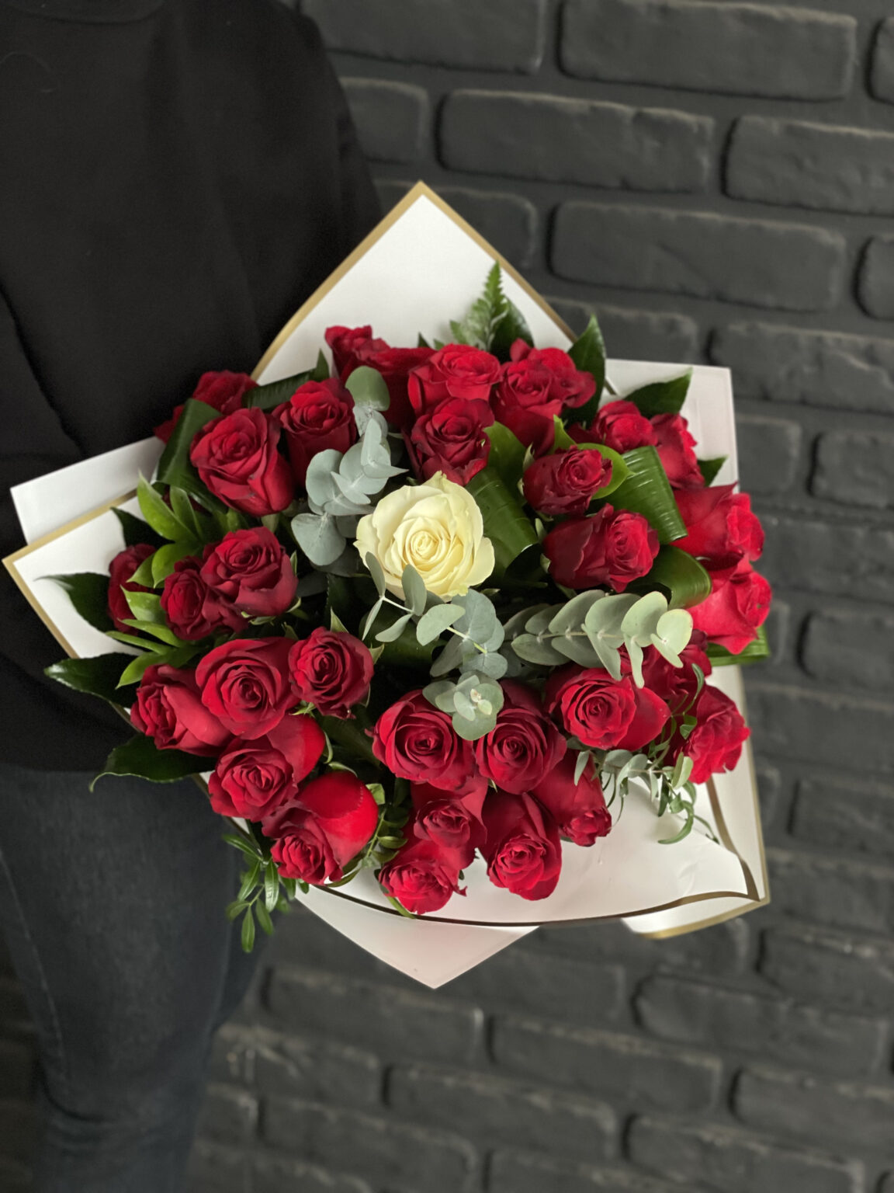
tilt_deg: -23.6
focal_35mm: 52
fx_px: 1791
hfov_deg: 28.0
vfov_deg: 36.8
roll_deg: -2.8
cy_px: 596
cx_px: 447
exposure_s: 1/33
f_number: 2
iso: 320
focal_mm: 6
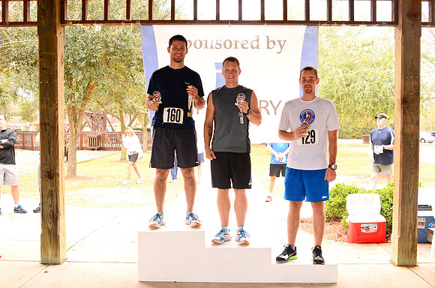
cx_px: 218
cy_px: 144
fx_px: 488
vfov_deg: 32.9
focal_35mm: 40
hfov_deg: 48.0
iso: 640
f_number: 4
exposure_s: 1/125
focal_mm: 27
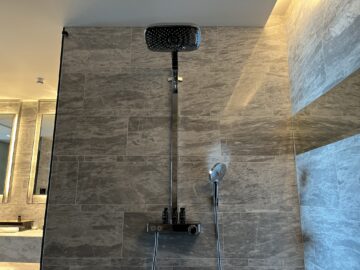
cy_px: 135
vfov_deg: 53.1
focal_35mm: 26
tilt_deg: +11.3
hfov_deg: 67.3
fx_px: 270
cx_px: 180
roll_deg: -0.4
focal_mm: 5.1
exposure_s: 1/49
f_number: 1.6
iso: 200
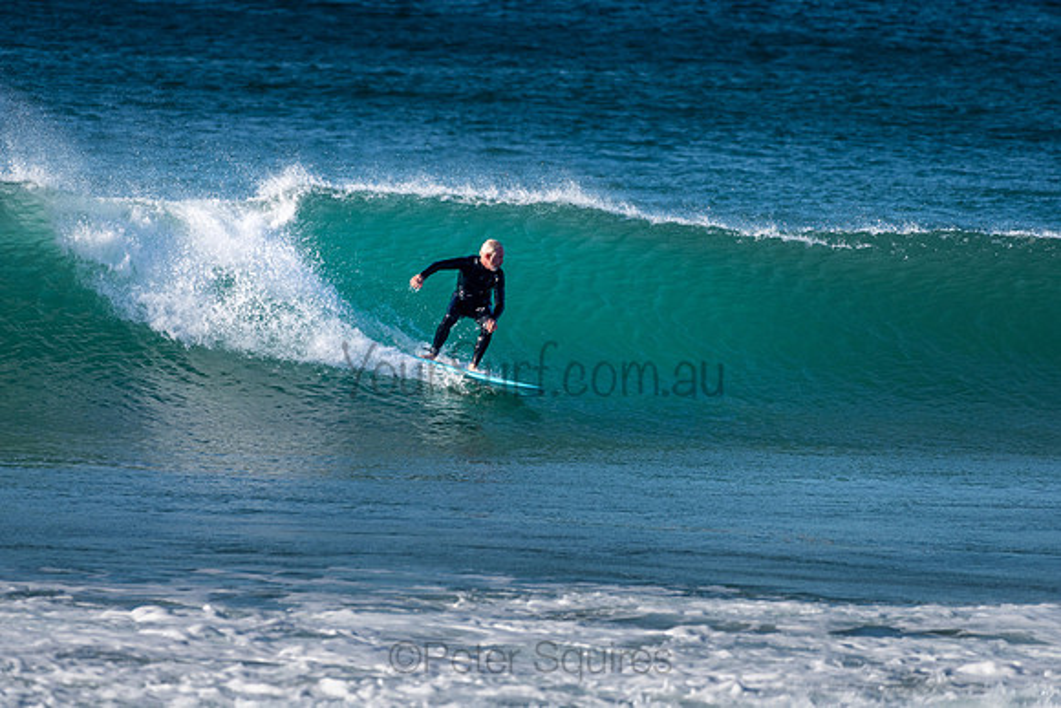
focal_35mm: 613
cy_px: 274
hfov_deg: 3.4
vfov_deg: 2.2
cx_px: 426
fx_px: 18059
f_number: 5.6
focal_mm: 500
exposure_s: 1/2000
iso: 320
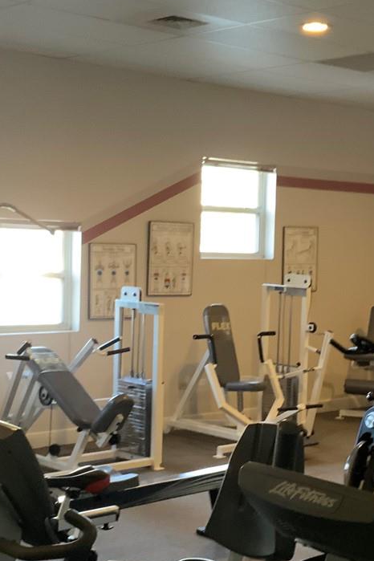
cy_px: 340
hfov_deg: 19.7
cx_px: 257
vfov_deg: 29.2
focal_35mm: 69
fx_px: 1075
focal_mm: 3
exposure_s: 1/40
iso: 200
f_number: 1.8
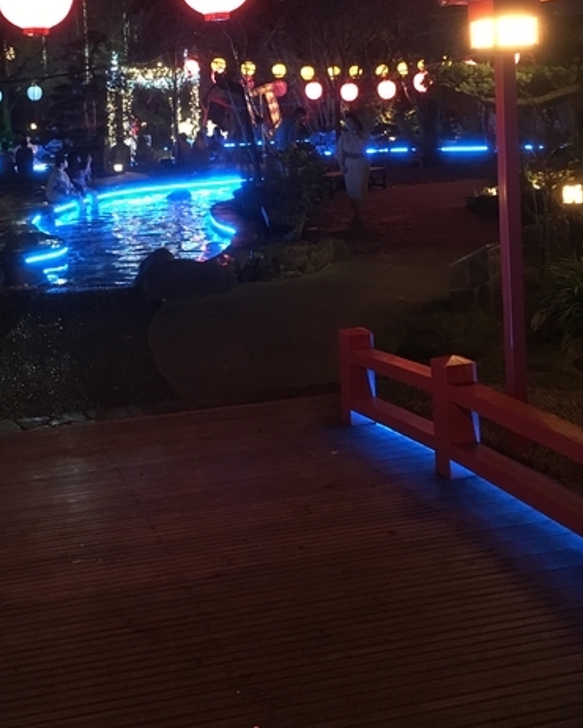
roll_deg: +3.0
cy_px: 156
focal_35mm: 49
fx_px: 1056
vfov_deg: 36.8
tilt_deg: -2.3
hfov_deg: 30.7
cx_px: 216
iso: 200
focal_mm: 4.15
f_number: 2.2
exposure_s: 1/15
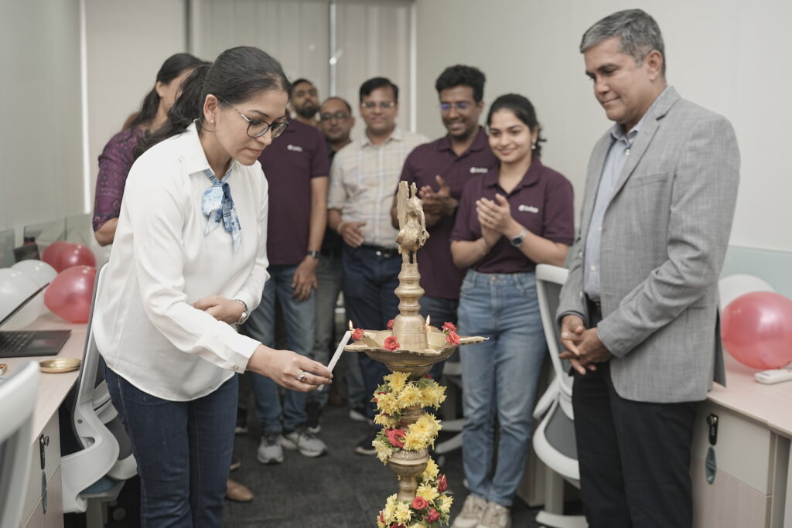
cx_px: 396
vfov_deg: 37.9
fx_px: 770
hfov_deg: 54.4
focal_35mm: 35
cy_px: 264
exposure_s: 1/250
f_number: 2.8
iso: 320
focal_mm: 35
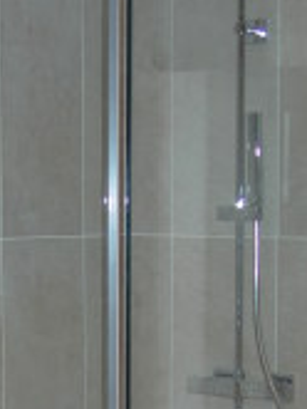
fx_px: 1394
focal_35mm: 118
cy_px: 513
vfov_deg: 15.9
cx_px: 134
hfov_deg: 12.6
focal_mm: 7.8
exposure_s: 1/60.1
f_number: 2.8
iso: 50
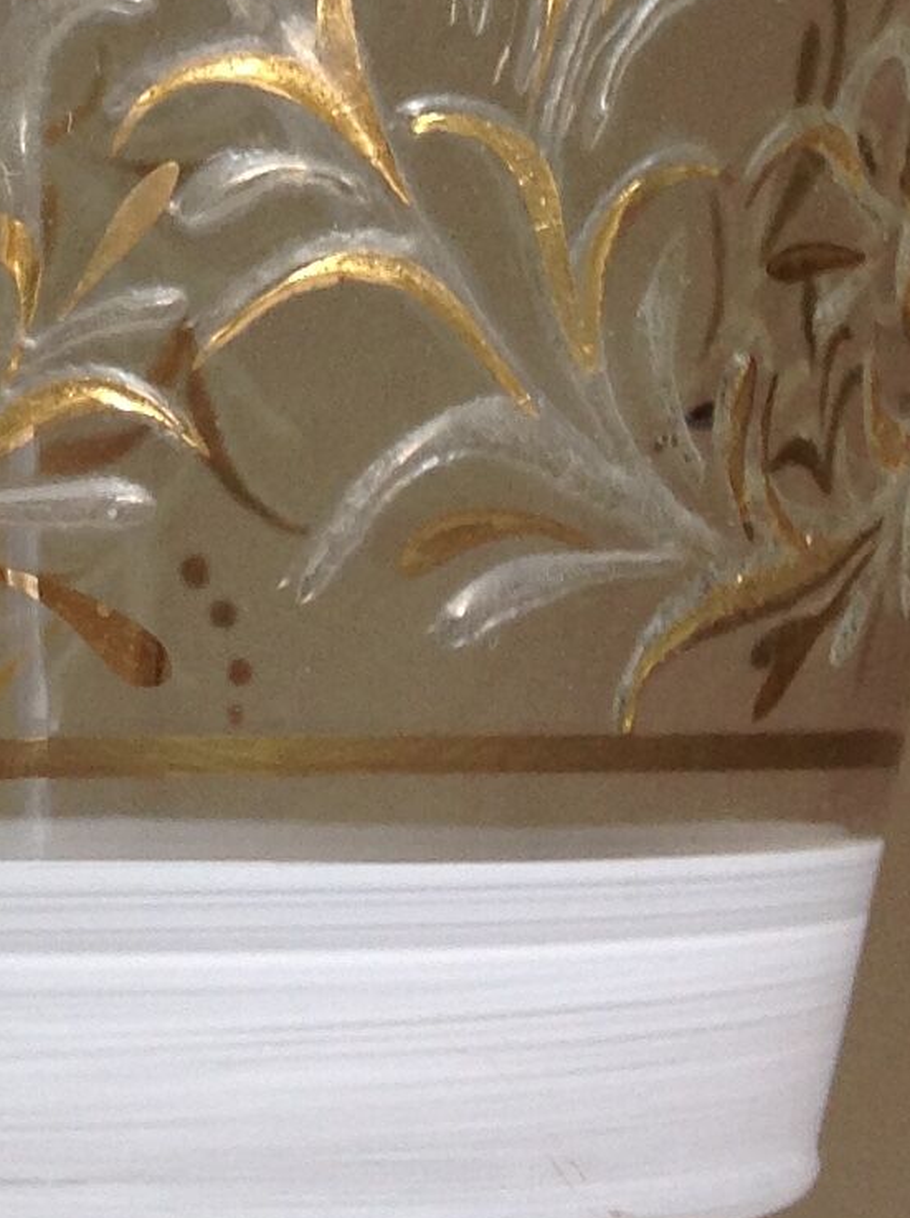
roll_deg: -0.5
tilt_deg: +15.2
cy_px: -290
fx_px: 4324
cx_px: -94
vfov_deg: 15.4
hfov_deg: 11.8
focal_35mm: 123
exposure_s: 1/24
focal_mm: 4.28
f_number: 2.4
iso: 64
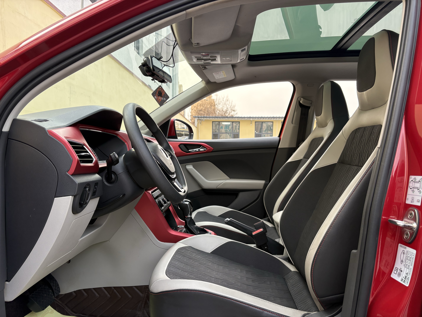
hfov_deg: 67.3
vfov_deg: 53.1
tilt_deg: -1.8
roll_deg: -1.0
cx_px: 211
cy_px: 158
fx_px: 317
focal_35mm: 26
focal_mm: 5.96
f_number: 1.6
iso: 64
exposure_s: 1/240
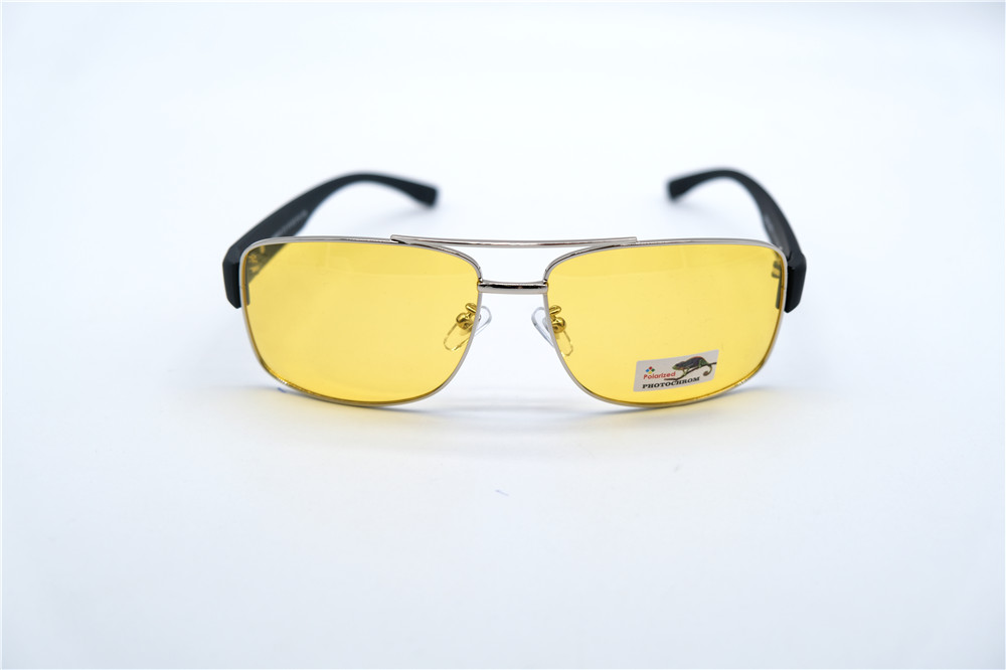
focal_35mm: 51
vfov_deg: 26.5
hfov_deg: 38.9
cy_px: 335
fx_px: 1425
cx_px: 503
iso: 250
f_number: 3.6
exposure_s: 1/1000
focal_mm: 34.3
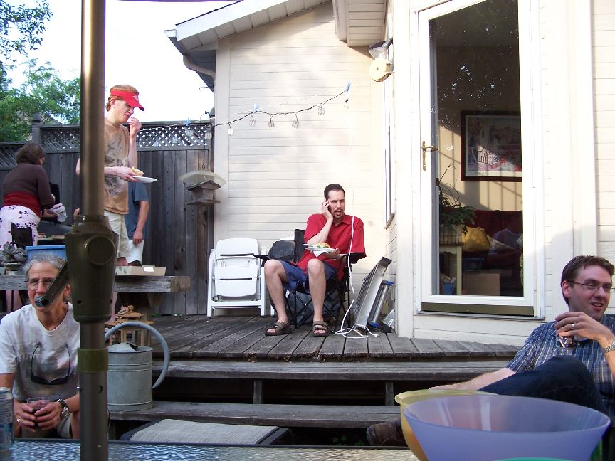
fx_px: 675
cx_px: 308
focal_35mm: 38
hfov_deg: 49.0
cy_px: 230
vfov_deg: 37.7
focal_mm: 6.3
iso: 80
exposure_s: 1/160
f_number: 2.8
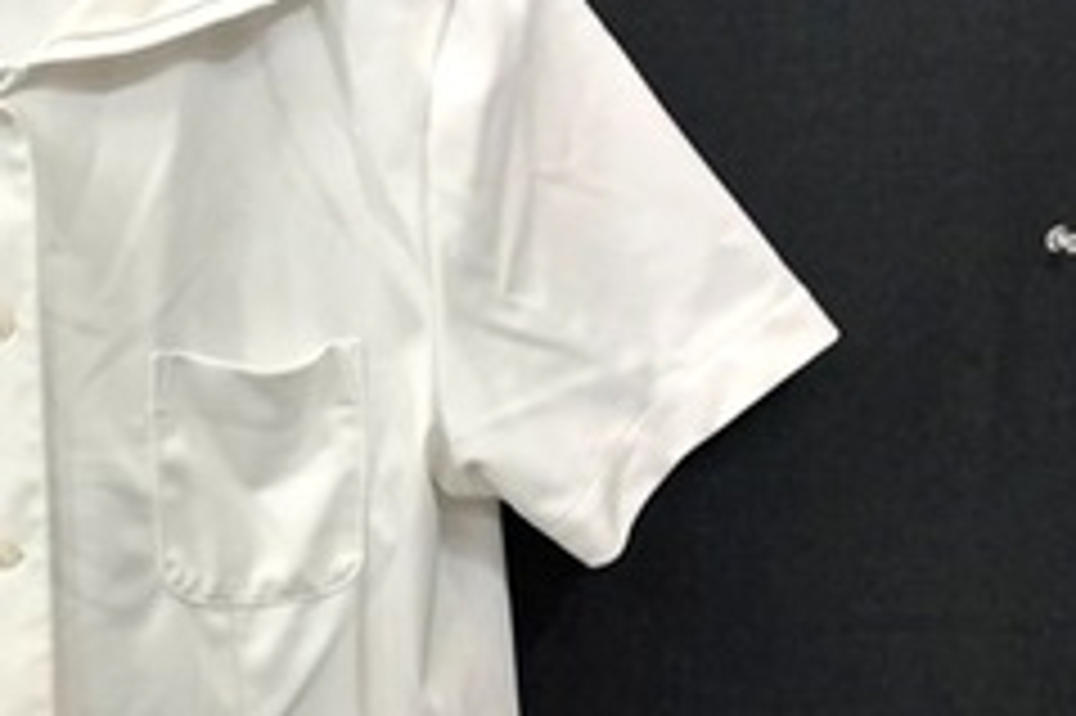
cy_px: 453
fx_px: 1822
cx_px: -27
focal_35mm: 61
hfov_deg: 30.3
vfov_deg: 22.2
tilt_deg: -3.0
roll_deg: -0.2
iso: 25
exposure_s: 1/50
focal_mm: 3.99
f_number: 1.8
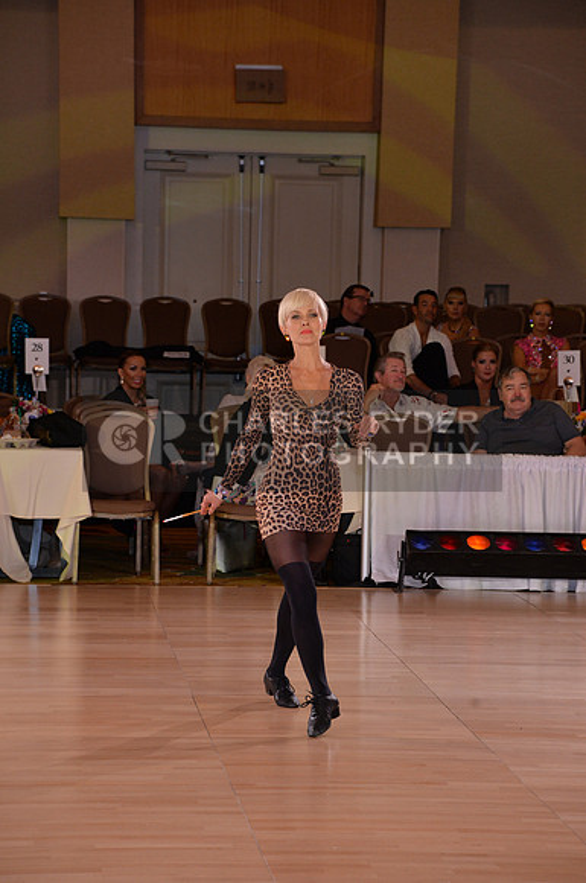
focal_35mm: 120
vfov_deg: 17.1
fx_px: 2939
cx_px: 293
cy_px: 442
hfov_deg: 11.4
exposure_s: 1/250
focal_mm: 120
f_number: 5.6
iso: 2000
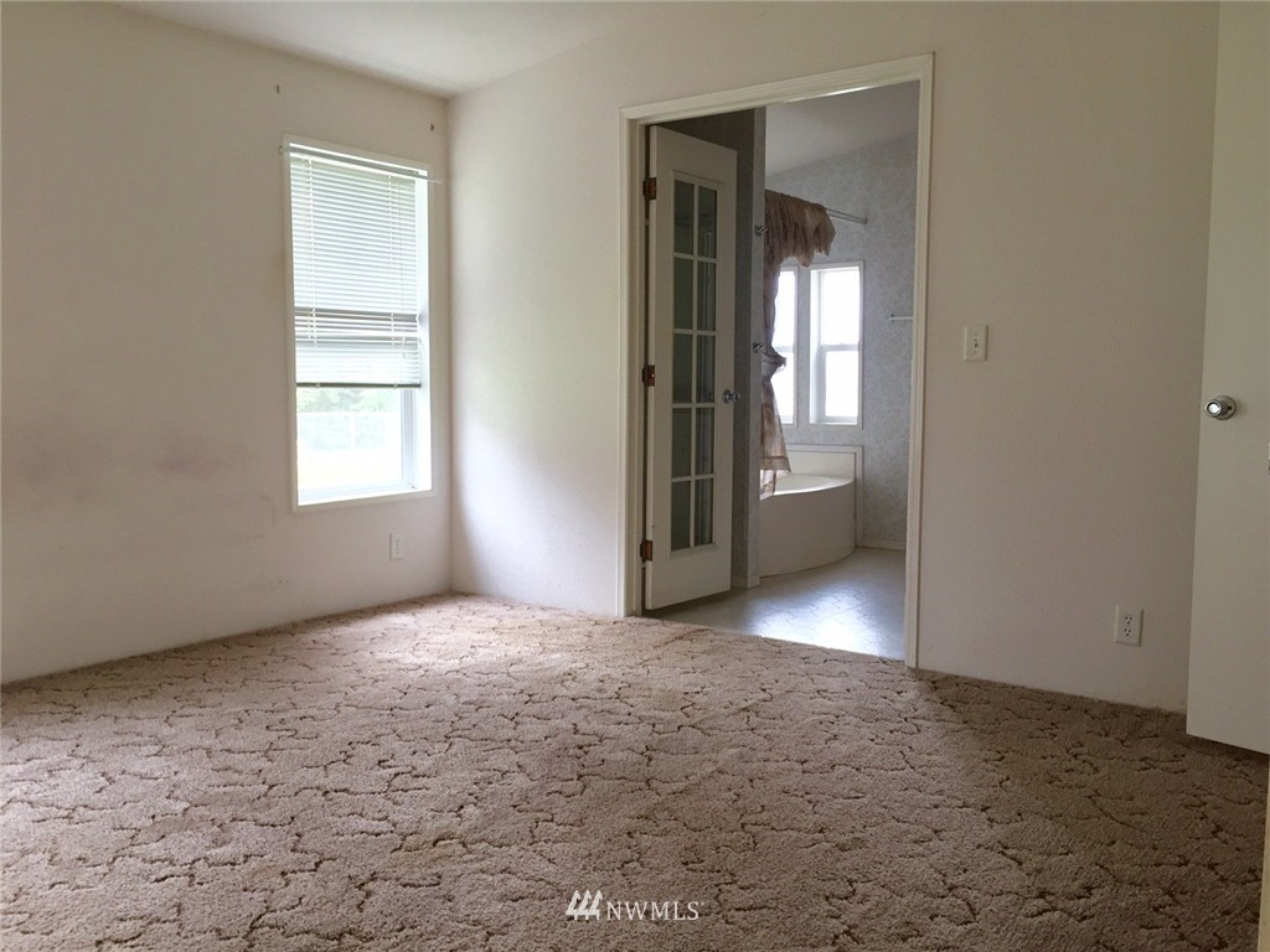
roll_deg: -0.9
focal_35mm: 29
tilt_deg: -6.0
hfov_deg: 61.7
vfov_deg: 48.2
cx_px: 635
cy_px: 476
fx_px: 1064
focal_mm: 4.15
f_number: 2.2
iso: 80
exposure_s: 1/30
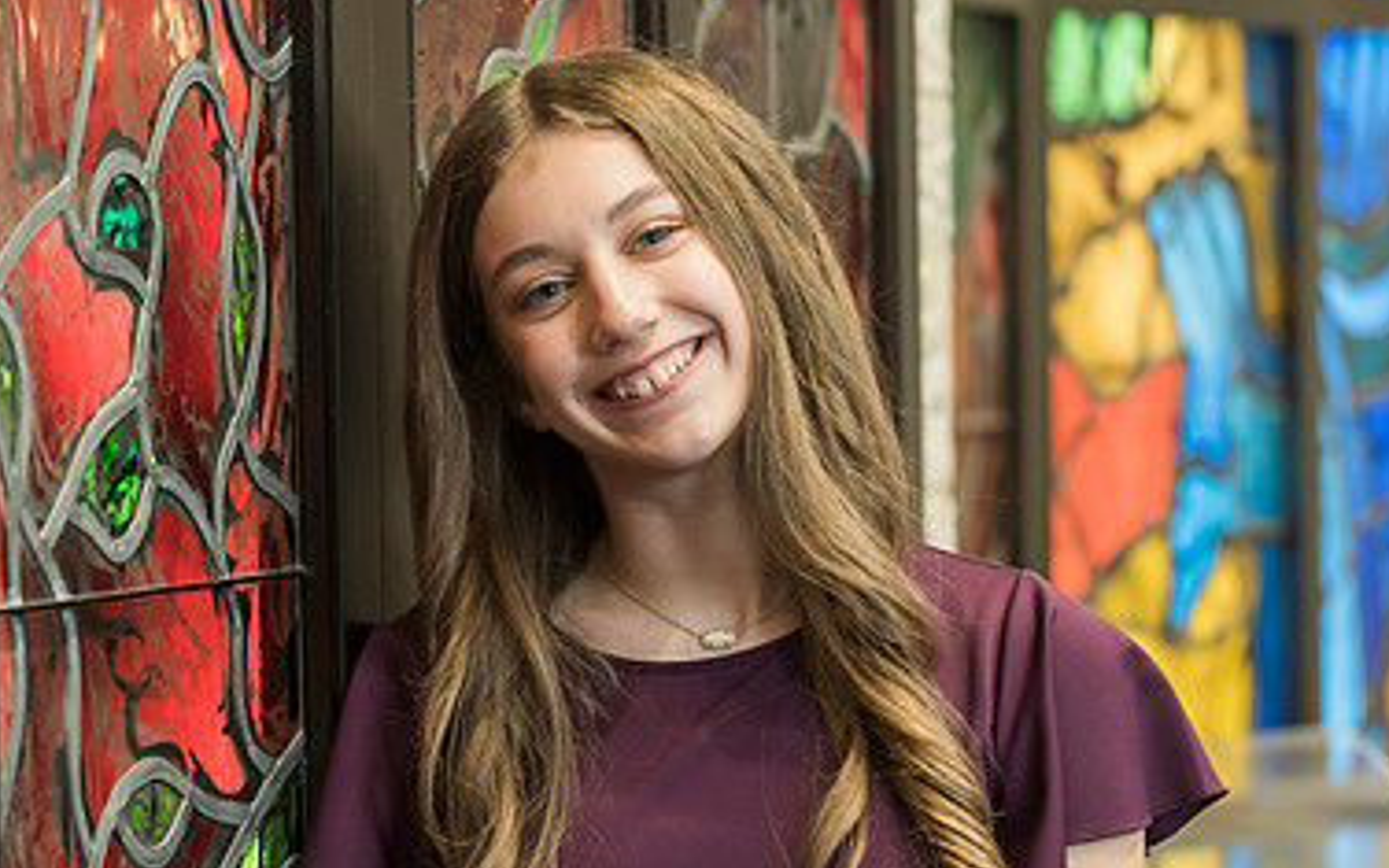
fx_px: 6170
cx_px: 521
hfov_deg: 12.8
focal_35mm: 163
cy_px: 514
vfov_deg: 8.0
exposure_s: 1/100
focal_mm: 98
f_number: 3.5
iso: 1600
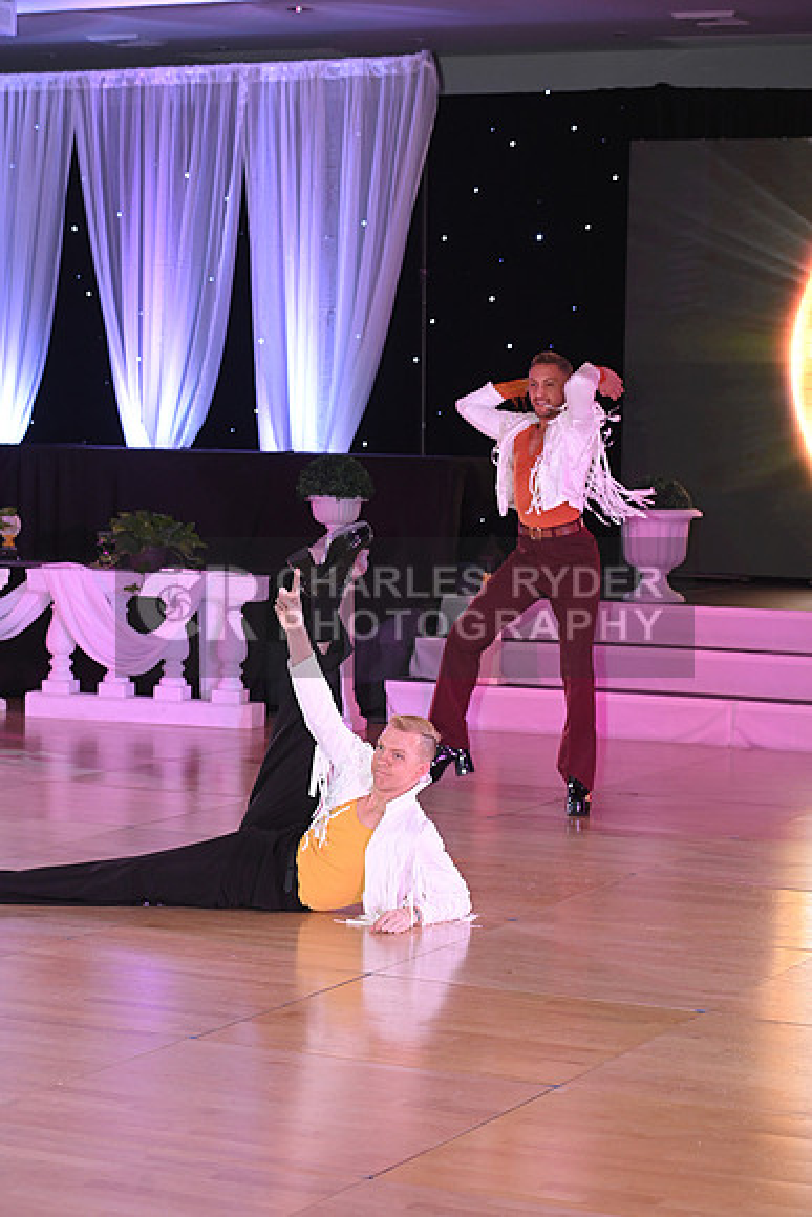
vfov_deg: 23.6
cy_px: 608
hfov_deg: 15.9
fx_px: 2908
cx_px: 406
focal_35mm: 86
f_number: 5.6
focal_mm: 86
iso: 2000
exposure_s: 1/200
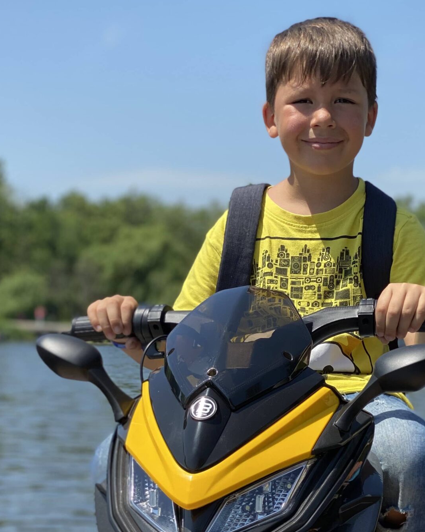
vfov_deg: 19.5
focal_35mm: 97
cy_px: 453
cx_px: 302
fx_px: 1525
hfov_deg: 15.8
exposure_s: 1/1089
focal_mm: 6
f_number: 2
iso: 20
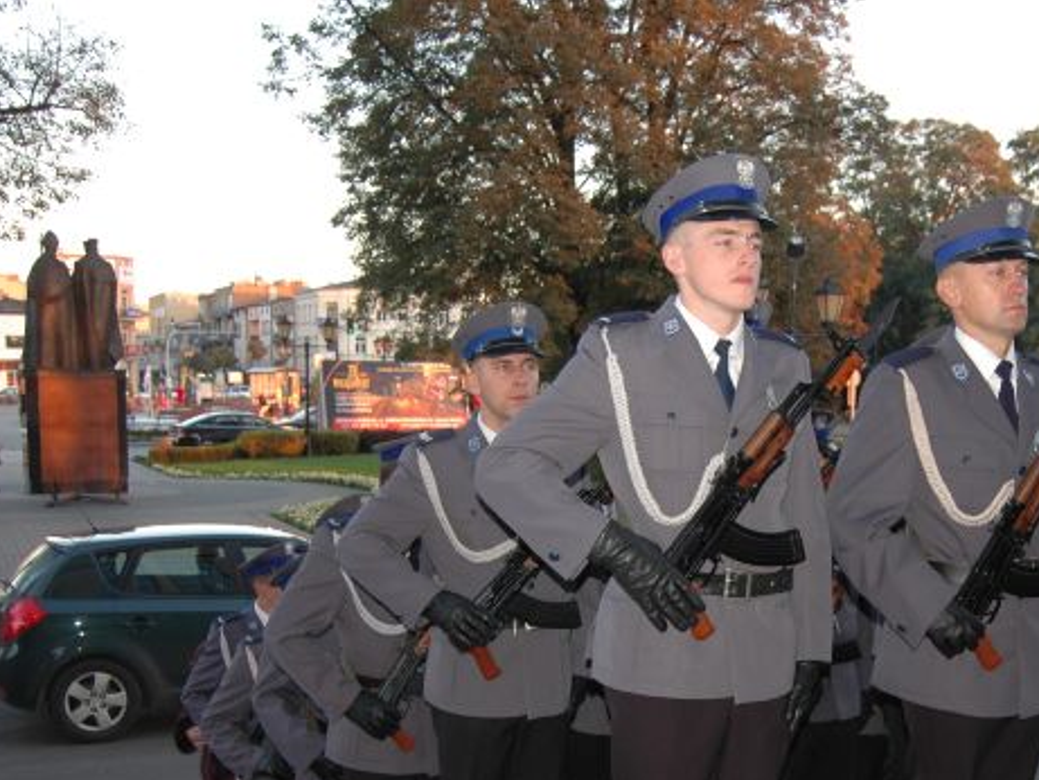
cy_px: 561
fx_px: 1411
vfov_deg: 30.5
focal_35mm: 47
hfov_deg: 39.8
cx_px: 721
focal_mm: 20
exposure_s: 1/60
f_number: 3.8
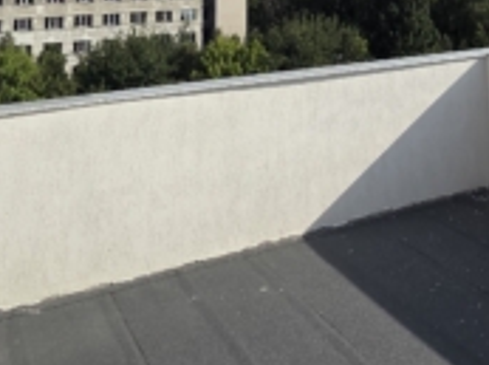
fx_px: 620
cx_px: 399
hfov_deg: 41.0
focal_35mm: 44
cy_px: -124
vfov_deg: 26.9
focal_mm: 2.2
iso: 50
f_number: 2.2
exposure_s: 1/3579
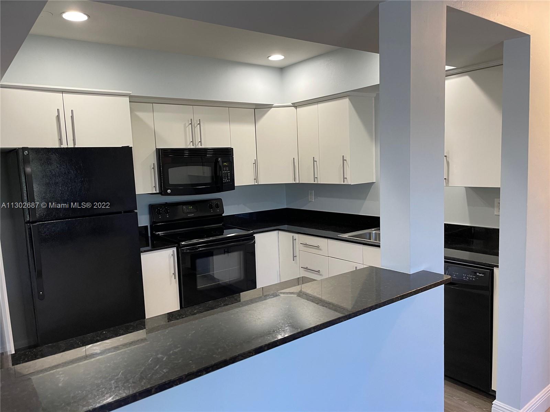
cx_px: 275
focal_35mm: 26
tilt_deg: -7.4
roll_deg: +2.8
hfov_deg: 67.3
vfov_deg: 53.1
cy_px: 206
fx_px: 413
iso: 80
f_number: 1.6
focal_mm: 4.2
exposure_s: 1/60
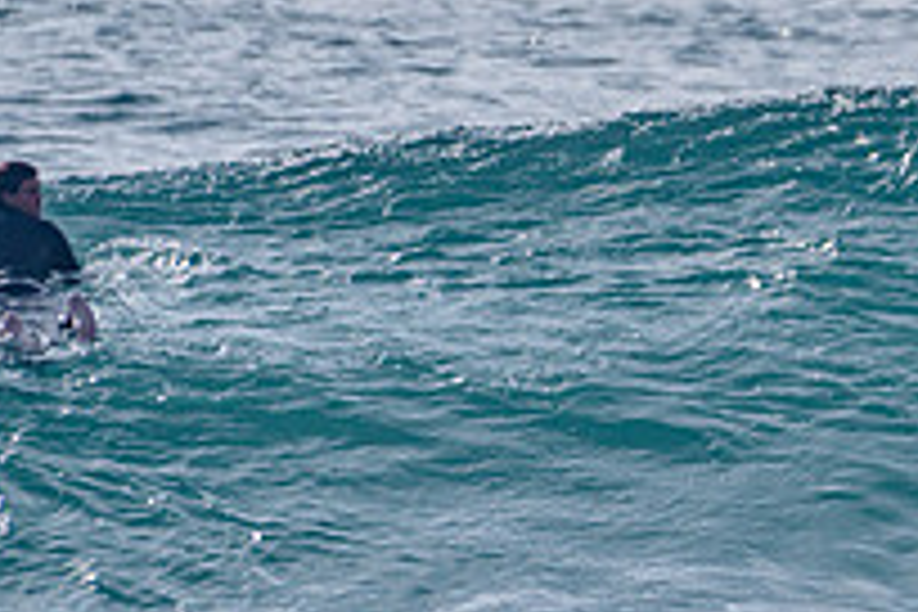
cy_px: 549
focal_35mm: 1738
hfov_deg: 1.2
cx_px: 1235
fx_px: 44316
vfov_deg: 0.8
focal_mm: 500
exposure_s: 1/2000
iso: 110
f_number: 5.6
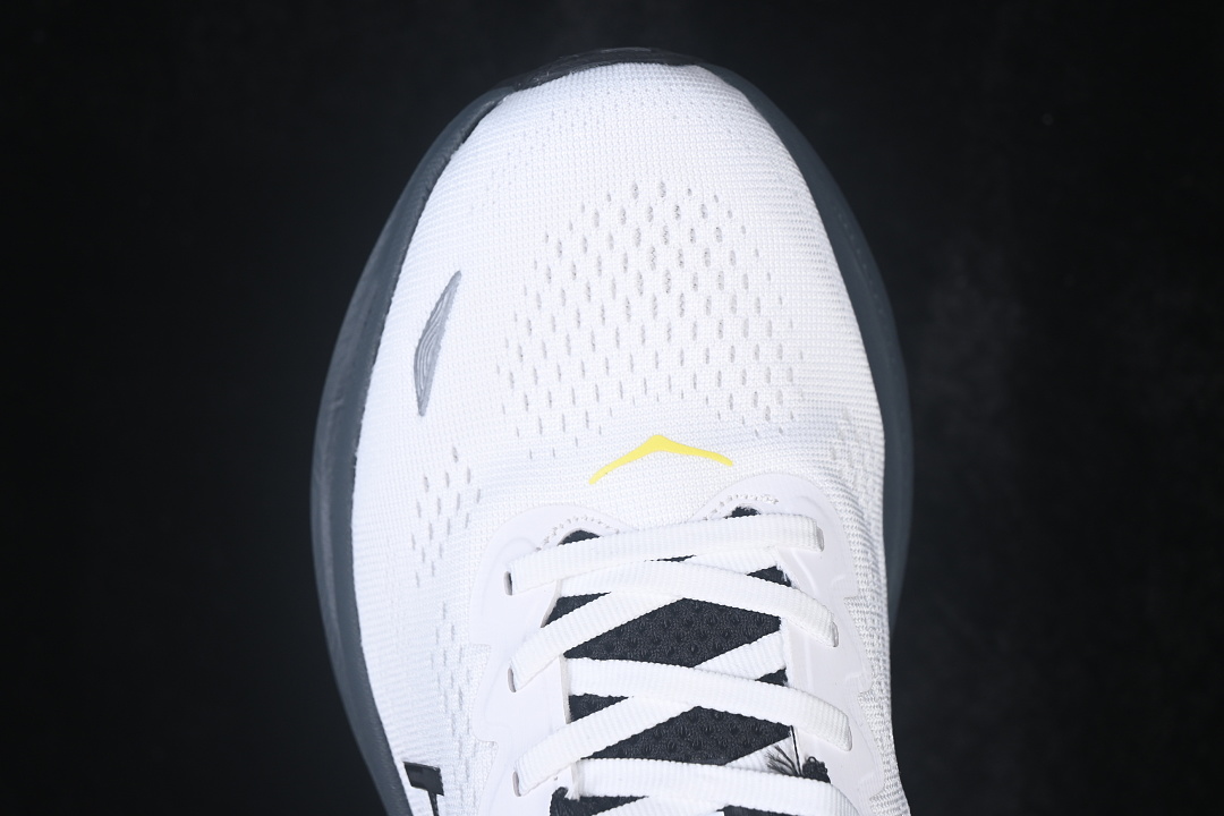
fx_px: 2550
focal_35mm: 75
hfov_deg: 27.0
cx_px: 612
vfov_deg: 18.2
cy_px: 408
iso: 160
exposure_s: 1/100
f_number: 7.1
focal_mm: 50
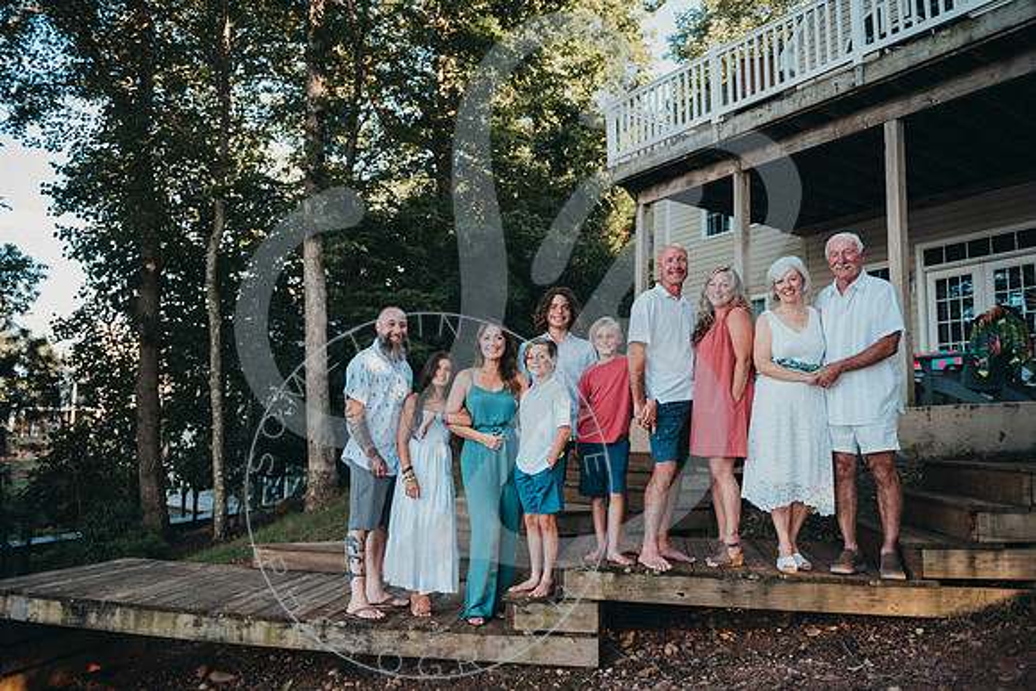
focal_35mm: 29
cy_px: 345
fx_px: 827
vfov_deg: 45.3
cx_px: 510
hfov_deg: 64.1
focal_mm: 28
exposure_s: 1/125
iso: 100
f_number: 2.8
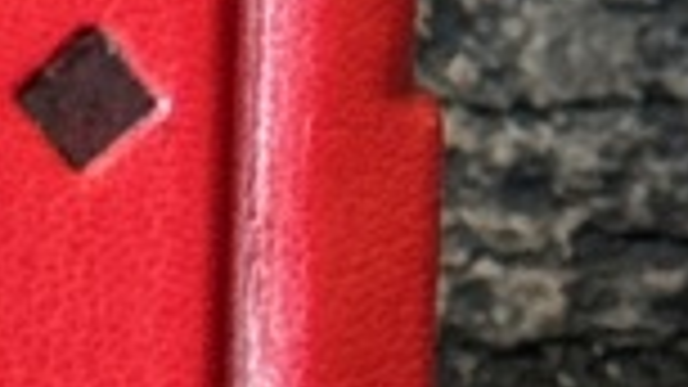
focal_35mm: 546
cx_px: -1345
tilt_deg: -12.1
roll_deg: +0.2
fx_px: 9959
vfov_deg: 2.2
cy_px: 1516
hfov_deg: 3.8
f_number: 1.78
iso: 160
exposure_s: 1/60
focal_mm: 6.86
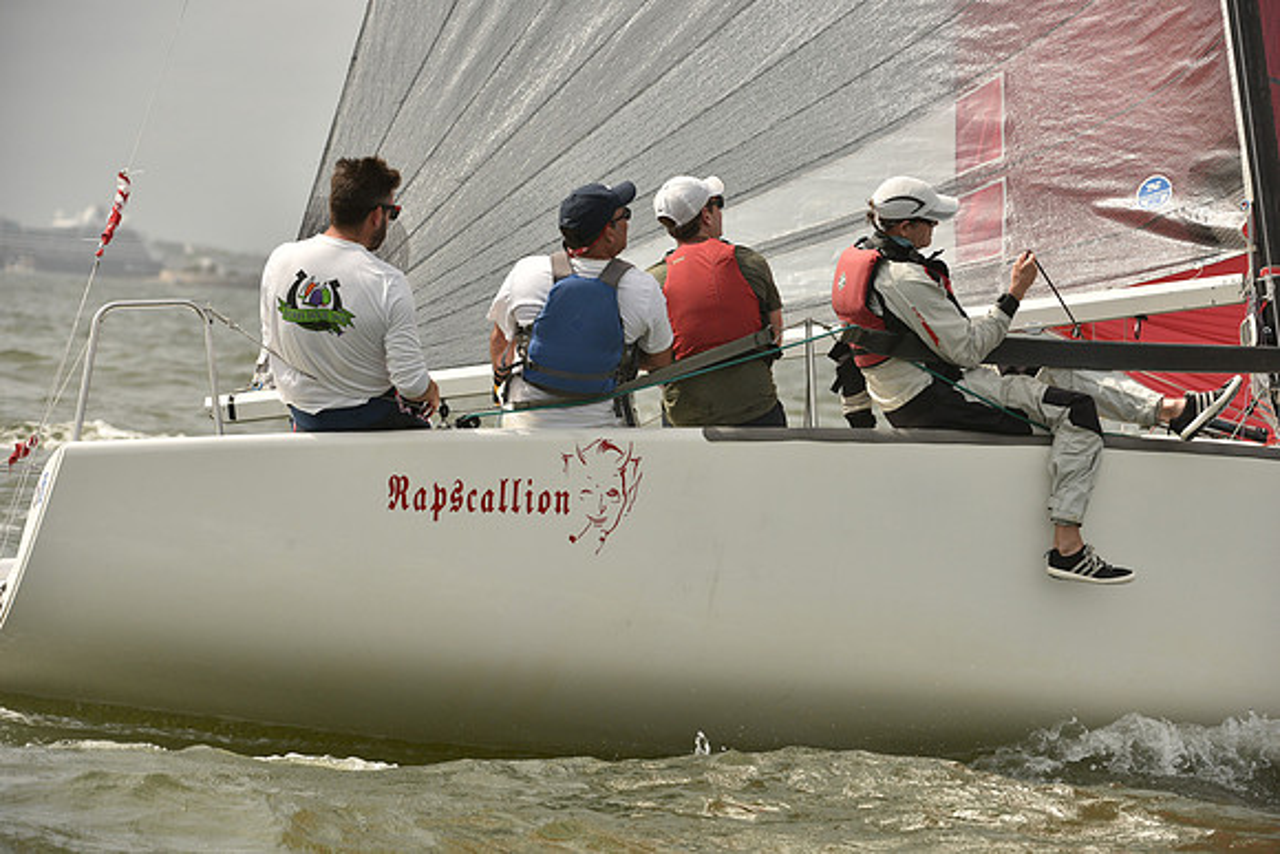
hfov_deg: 10.3
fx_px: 7112
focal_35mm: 200
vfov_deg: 6.9
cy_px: 427
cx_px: 640
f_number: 7.1
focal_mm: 200
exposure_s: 1/1600
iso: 320
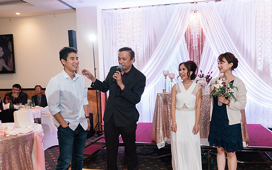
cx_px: 155
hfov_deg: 62.6
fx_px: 222
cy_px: 102
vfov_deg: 41.6
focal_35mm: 30
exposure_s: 1/160
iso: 800
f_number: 2.8
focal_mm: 25
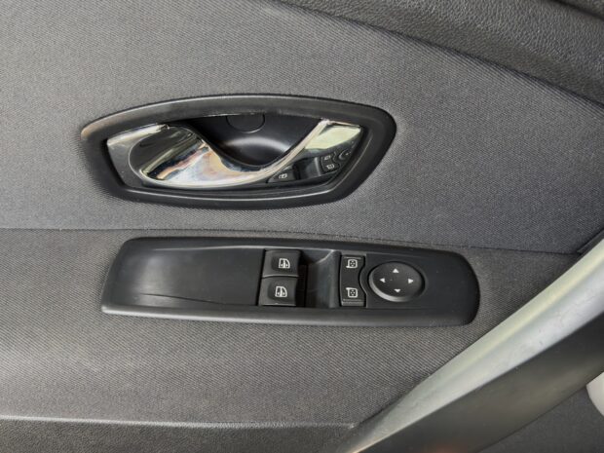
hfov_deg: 47.9
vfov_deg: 36.8
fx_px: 680
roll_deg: +5.1
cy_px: 226
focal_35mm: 39
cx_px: 302
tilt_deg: -38.1
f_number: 1.6
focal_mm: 5.96
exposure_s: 1/25
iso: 250
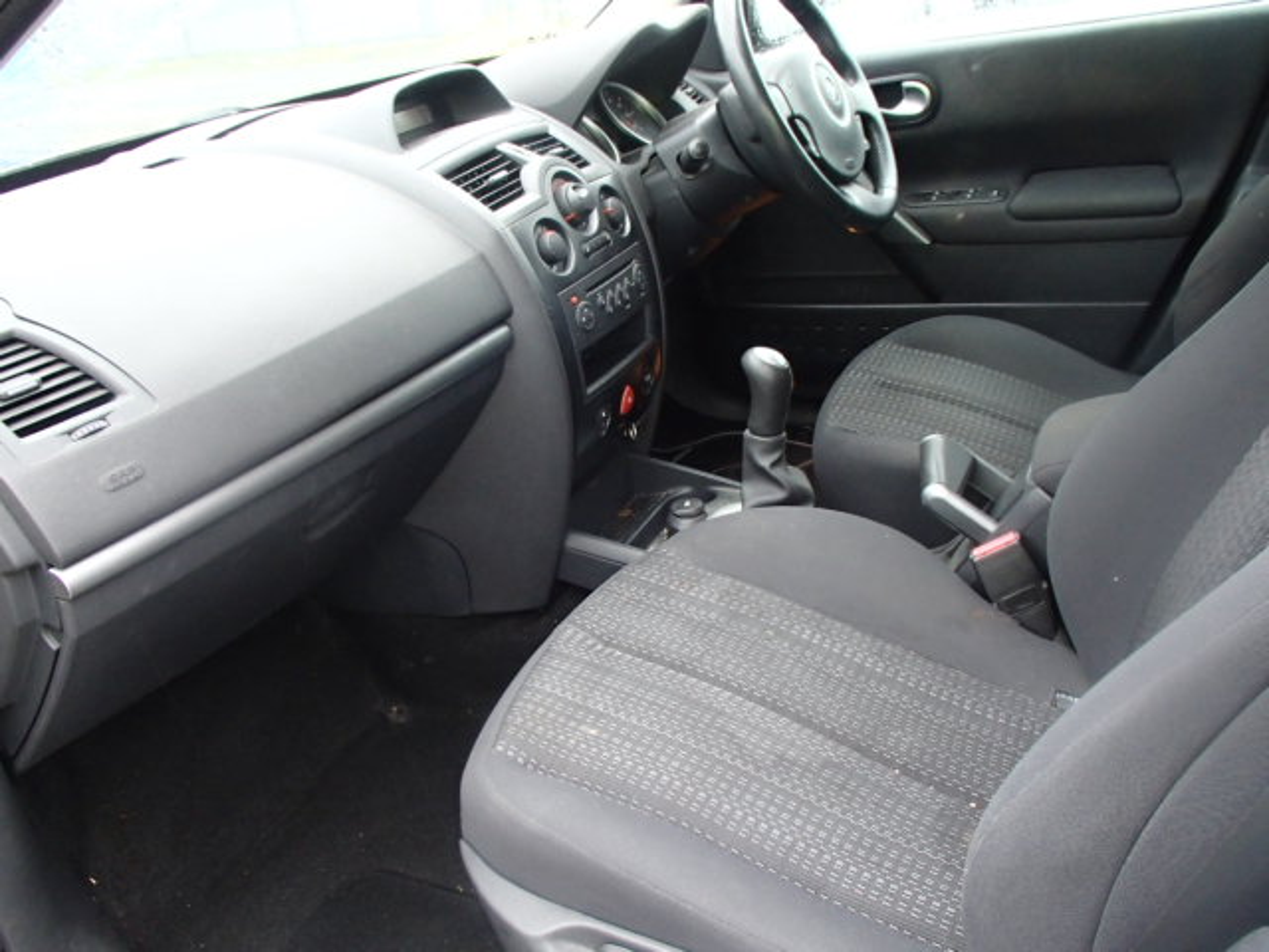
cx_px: 634
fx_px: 1100
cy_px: 476
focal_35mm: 30
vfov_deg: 46.8
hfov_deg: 60.0
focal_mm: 5.4
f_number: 4.1
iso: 400
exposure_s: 1/30
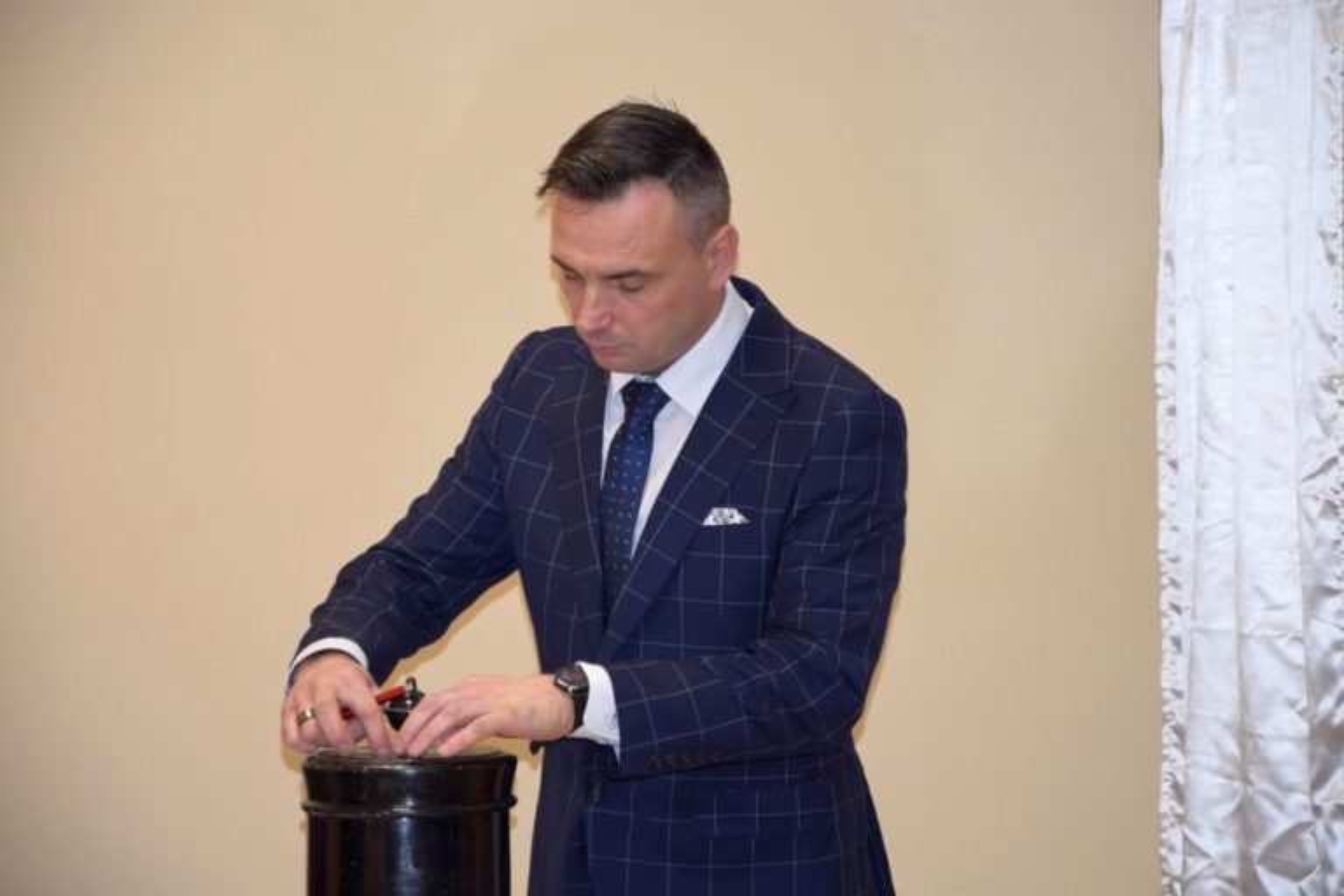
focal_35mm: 158
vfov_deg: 8.7
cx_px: 672
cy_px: 448
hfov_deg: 13.0
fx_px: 5880
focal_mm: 105
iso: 800
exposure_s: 1/100
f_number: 5.6
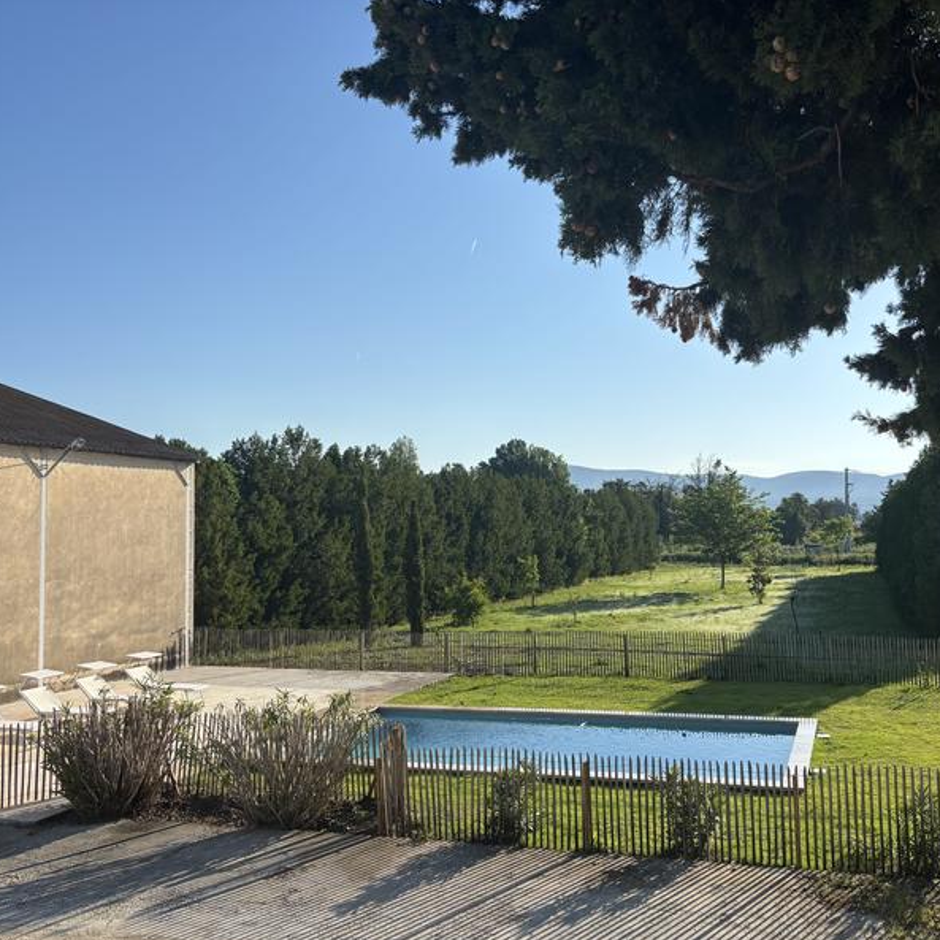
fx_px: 952
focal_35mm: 31
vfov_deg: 52.5
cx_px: 598
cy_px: 472
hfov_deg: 51.9
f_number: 1.6
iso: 50
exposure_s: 1/3788
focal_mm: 5.96
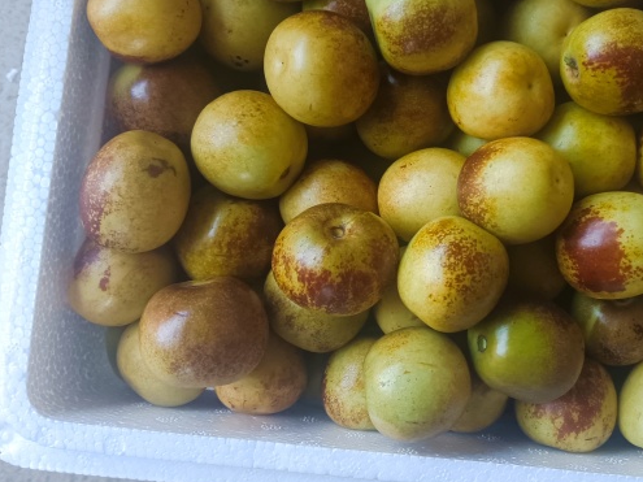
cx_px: 446
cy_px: 182
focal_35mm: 42
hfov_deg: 43.9
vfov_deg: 34.2
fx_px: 780
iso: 557
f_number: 1.8
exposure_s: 1/100
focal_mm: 4.05
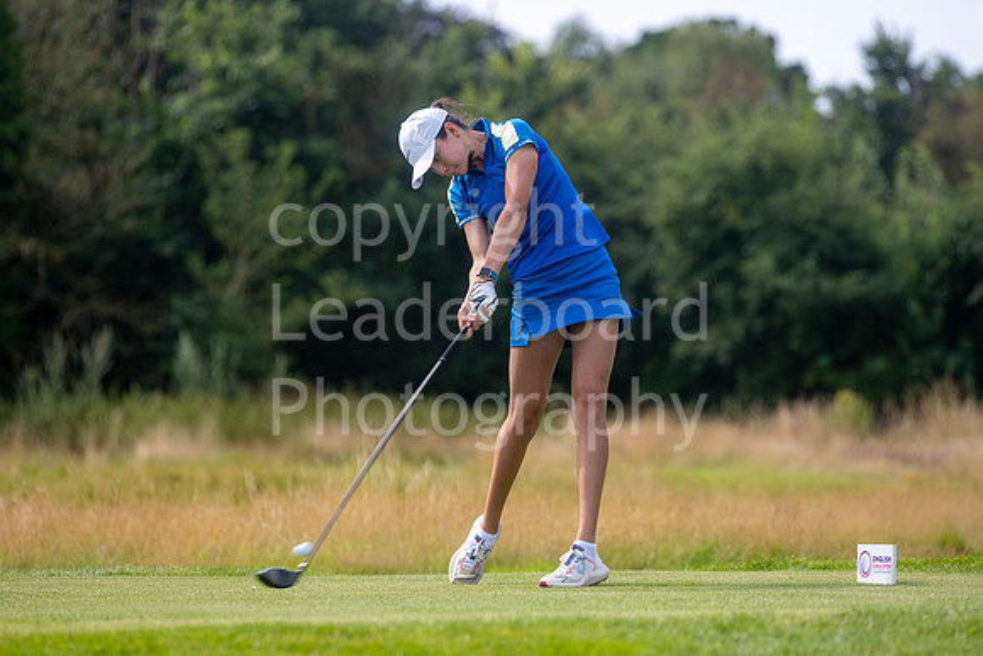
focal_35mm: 300
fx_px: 8193
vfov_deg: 4.6
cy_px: 328
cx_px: 492
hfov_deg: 6.9
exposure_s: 1/640
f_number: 5.6
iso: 200
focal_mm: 300
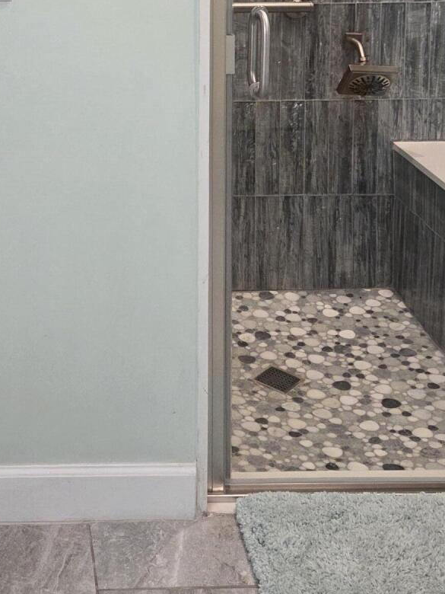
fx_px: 1011
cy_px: -32
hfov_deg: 24.1
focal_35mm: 59
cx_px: 36
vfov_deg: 29.9
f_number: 1.8
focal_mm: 5.4
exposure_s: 1/120
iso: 320
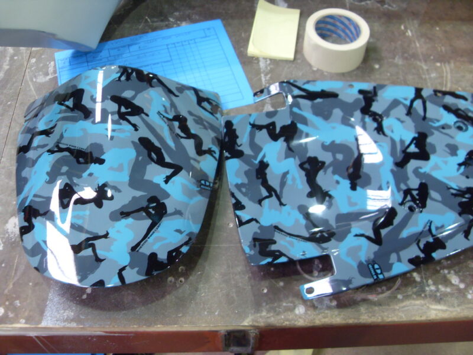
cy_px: 178
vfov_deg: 40.7
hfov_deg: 52.6
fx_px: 478
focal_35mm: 35
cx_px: 236
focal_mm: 6.3
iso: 200
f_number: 2.8
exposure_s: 1/20
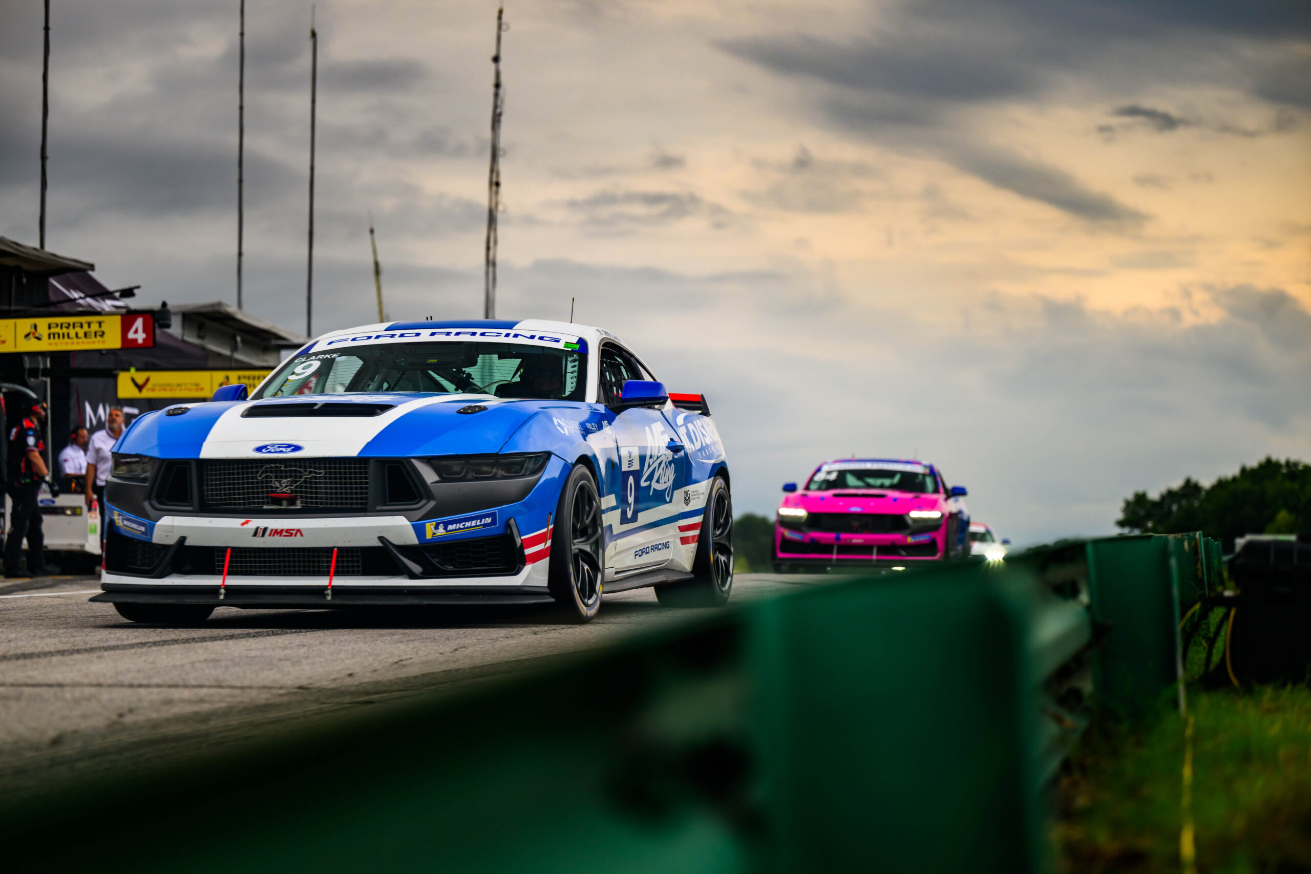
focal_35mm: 82
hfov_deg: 24.8
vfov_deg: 16.7
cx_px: 656
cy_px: 437
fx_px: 2986
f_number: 2.8
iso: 400
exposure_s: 1/400
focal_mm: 82
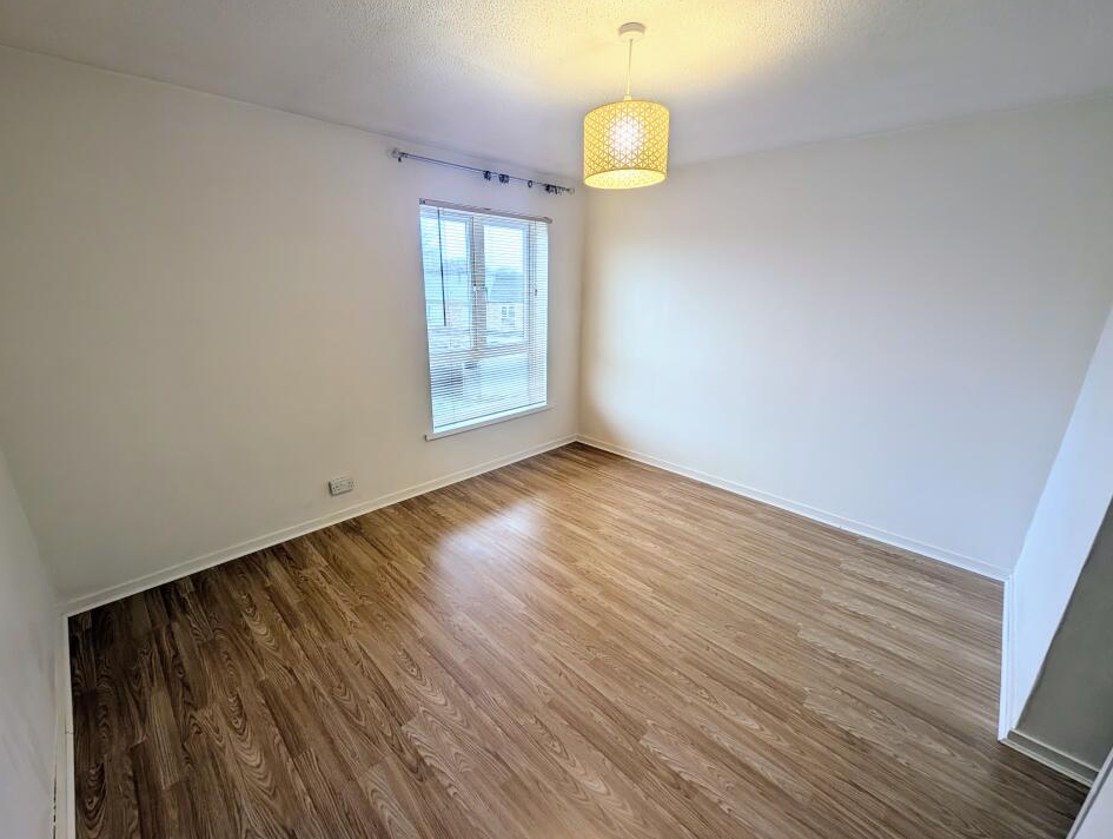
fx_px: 419
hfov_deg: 106.1
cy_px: 425
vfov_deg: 90.1
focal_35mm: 13
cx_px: 548
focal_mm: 2.23
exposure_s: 1/39.7
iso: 42
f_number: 1.95
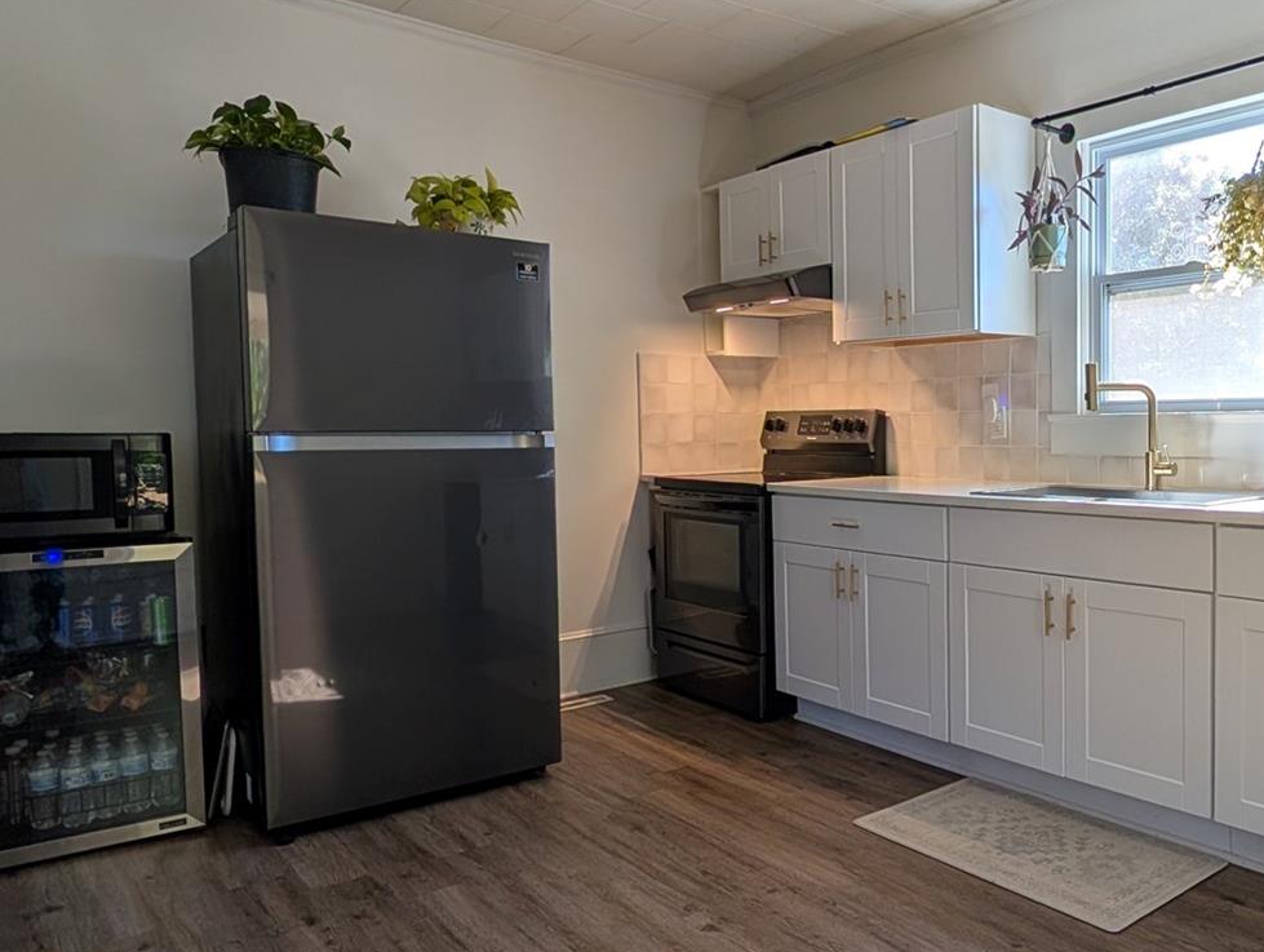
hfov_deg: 66.2
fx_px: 914
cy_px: 492
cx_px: 904
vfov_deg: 55.0
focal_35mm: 25
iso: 52
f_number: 1.7
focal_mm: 2.02
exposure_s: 1/215
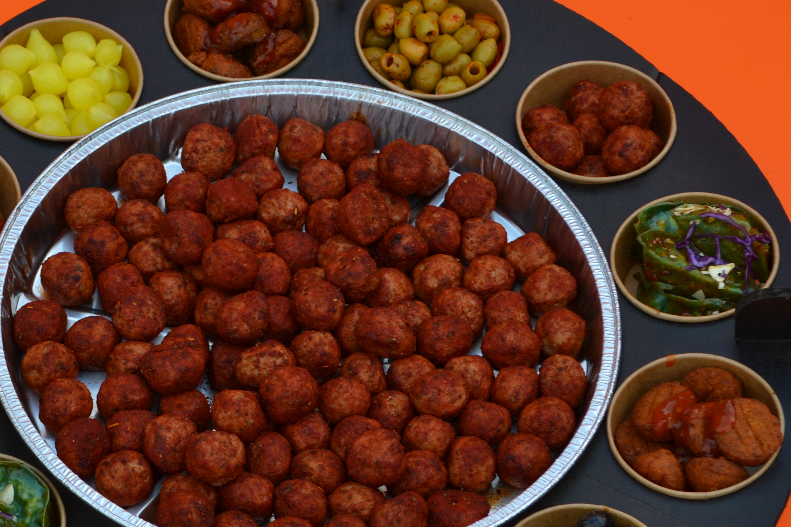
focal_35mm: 114
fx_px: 2505
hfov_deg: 17.9
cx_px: 257
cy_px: 341
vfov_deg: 12.0
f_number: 5.6
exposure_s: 1/125
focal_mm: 42
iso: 140
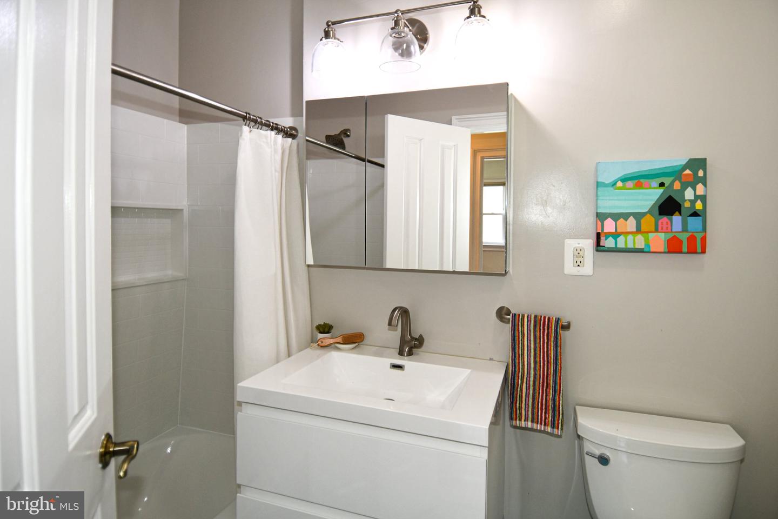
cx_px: 389
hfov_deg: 90.0
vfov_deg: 67.4
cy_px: 260
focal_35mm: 18
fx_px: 389
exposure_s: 1/60
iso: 250
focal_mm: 12
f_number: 4
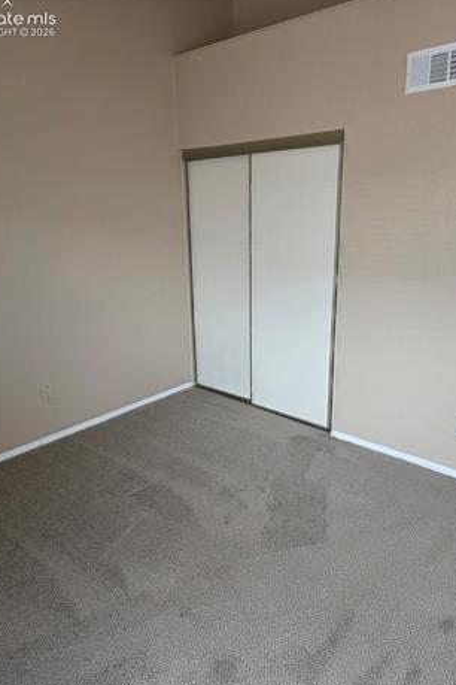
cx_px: 221
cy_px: 348
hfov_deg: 51.3
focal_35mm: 25
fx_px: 475
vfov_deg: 71.5
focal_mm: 6.3
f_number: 1.7
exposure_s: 1/120
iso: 250
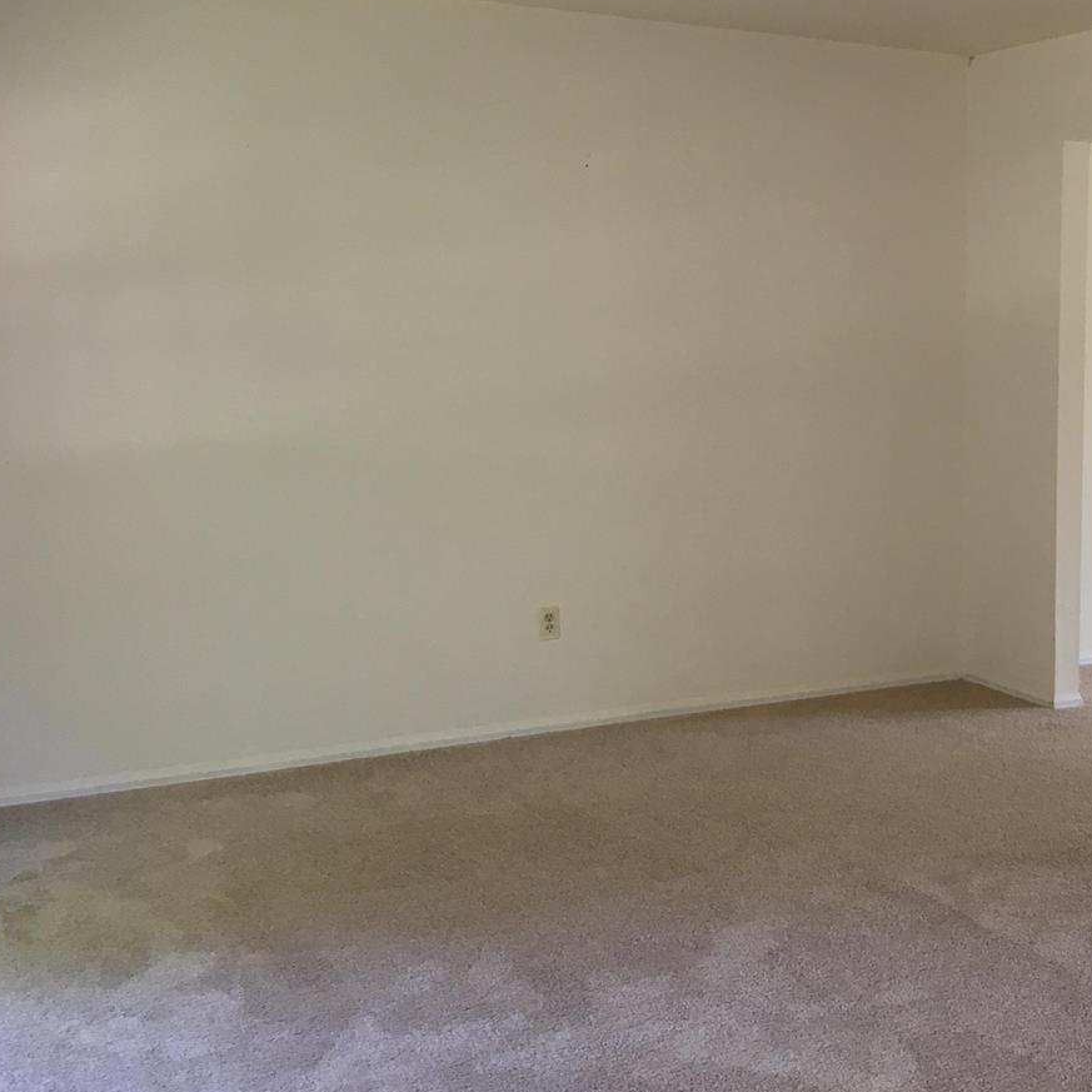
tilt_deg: -7.7
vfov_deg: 36.0
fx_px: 1677
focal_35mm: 47
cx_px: 909
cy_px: 510
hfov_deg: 34.7
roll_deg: +0.5
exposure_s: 1/30
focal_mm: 4.15
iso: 64
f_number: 2.2
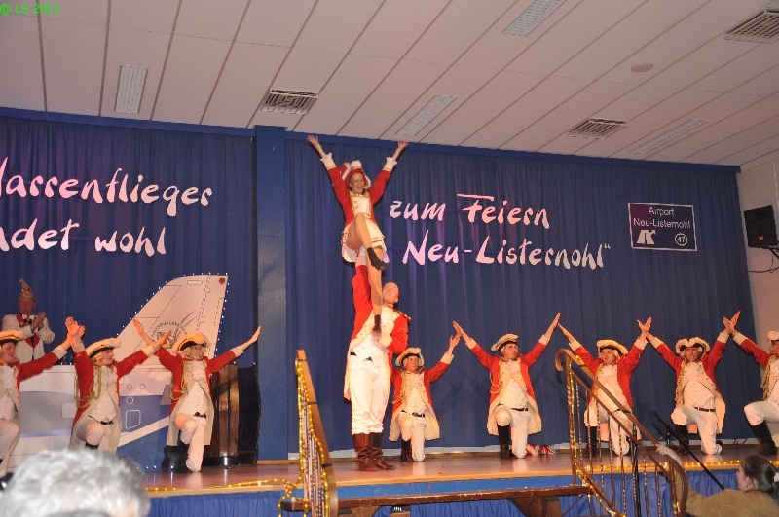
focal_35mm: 42
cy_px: 258
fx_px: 908
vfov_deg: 31.8
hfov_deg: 46.5
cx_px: 390
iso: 400
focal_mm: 28
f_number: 5
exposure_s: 1/60
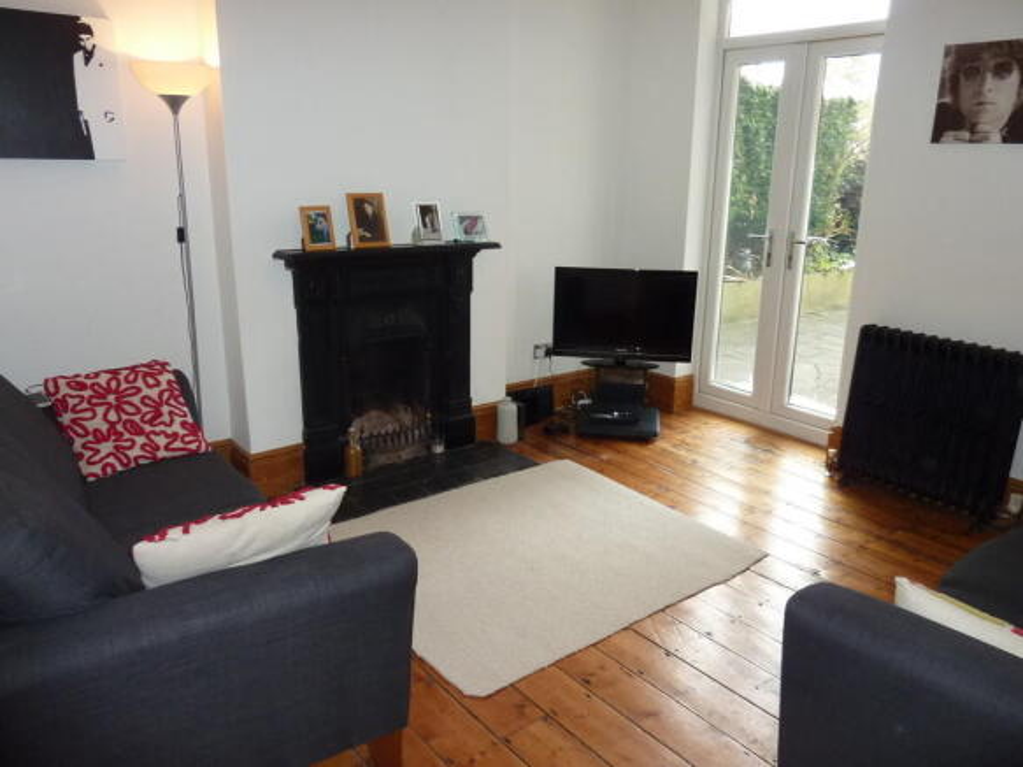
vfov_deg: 54.9
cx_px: 512
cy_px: 384
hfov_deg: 69.4
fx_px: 739
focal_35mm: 25
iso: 200
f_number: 3.3
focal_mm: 4.1
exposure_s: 1/30
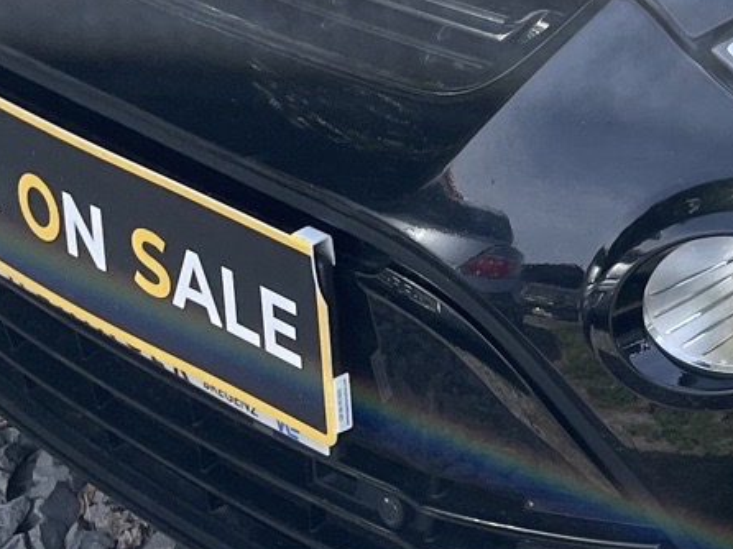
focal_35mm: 112
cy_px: -245
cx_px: 1165
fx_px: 2370
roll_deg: -1.6
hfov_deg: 15.8
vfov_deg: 12.6
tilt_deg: -21.5
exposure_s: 1/992
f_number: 1.6
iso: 50
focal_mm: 5.1
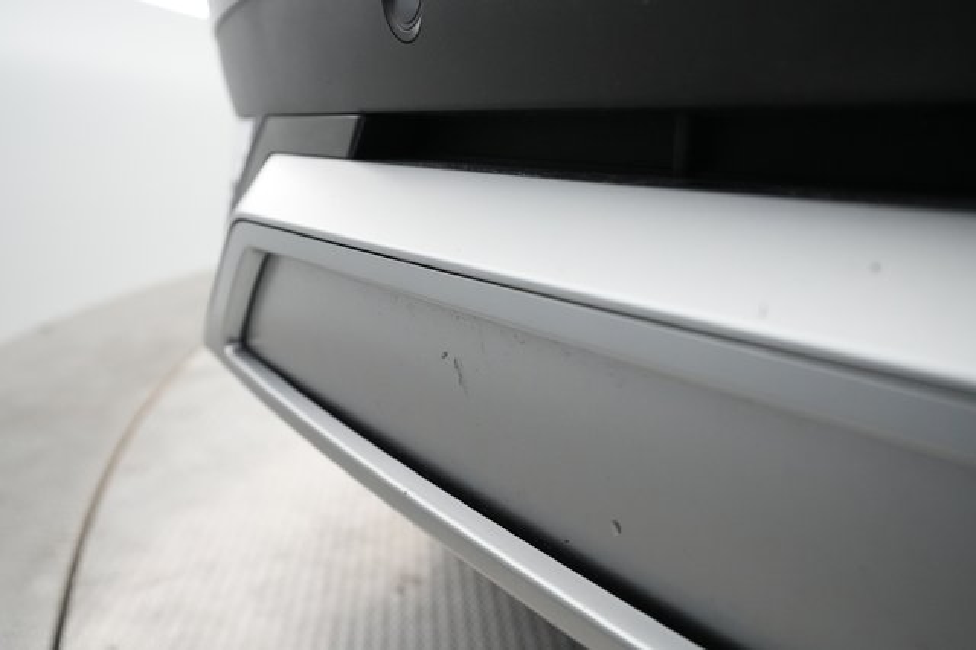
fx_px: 759
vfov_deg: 46.4
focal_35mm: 28
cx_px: 488
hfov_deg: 65.5
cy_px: 325
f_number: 5.6
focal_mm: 28
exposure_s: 1/80
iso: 6400
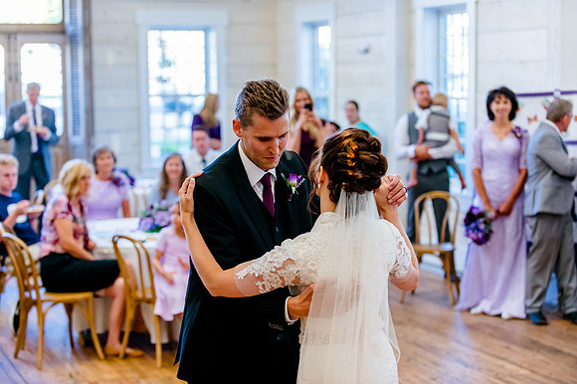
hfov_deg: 28.9
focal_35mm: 70
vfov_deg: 19.4
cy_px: 192
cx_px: 288
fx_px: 1121
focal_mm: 70
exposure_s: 1/500
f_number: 2.8
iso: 2000
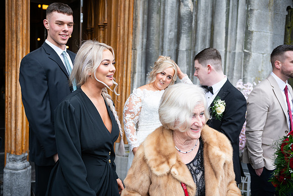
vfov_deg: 36.9
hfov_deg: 53.1
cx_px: 146
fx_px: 293
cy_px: 98
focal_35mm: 36
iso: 125
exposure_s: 1/160
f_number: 3.5
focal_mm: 36
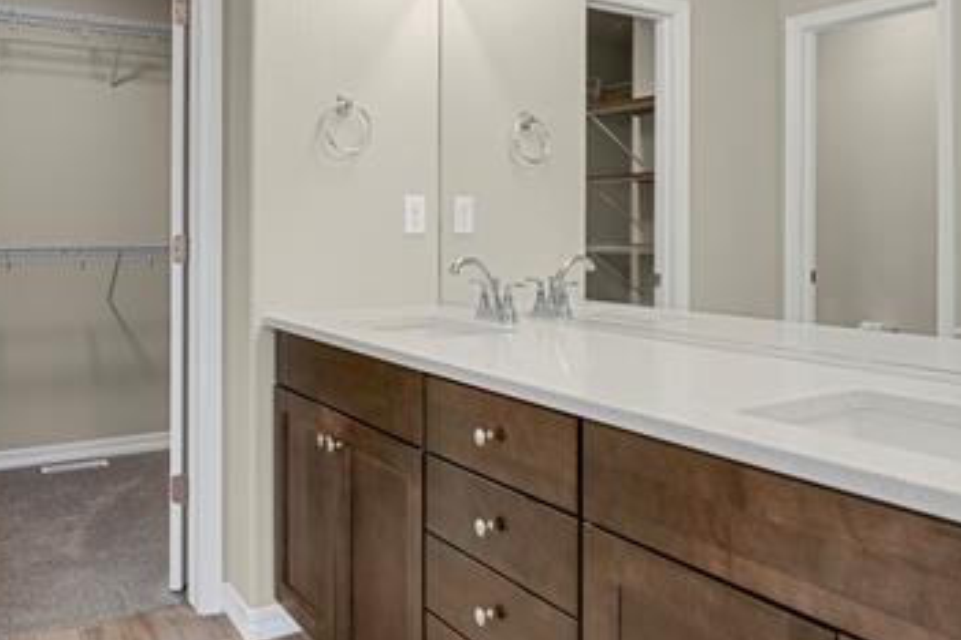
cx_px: 446
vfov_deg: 41.9
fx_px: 827
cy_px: 224
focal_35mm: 31
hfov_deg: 60.2
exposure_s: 2
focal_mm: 17
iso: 250
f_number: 8
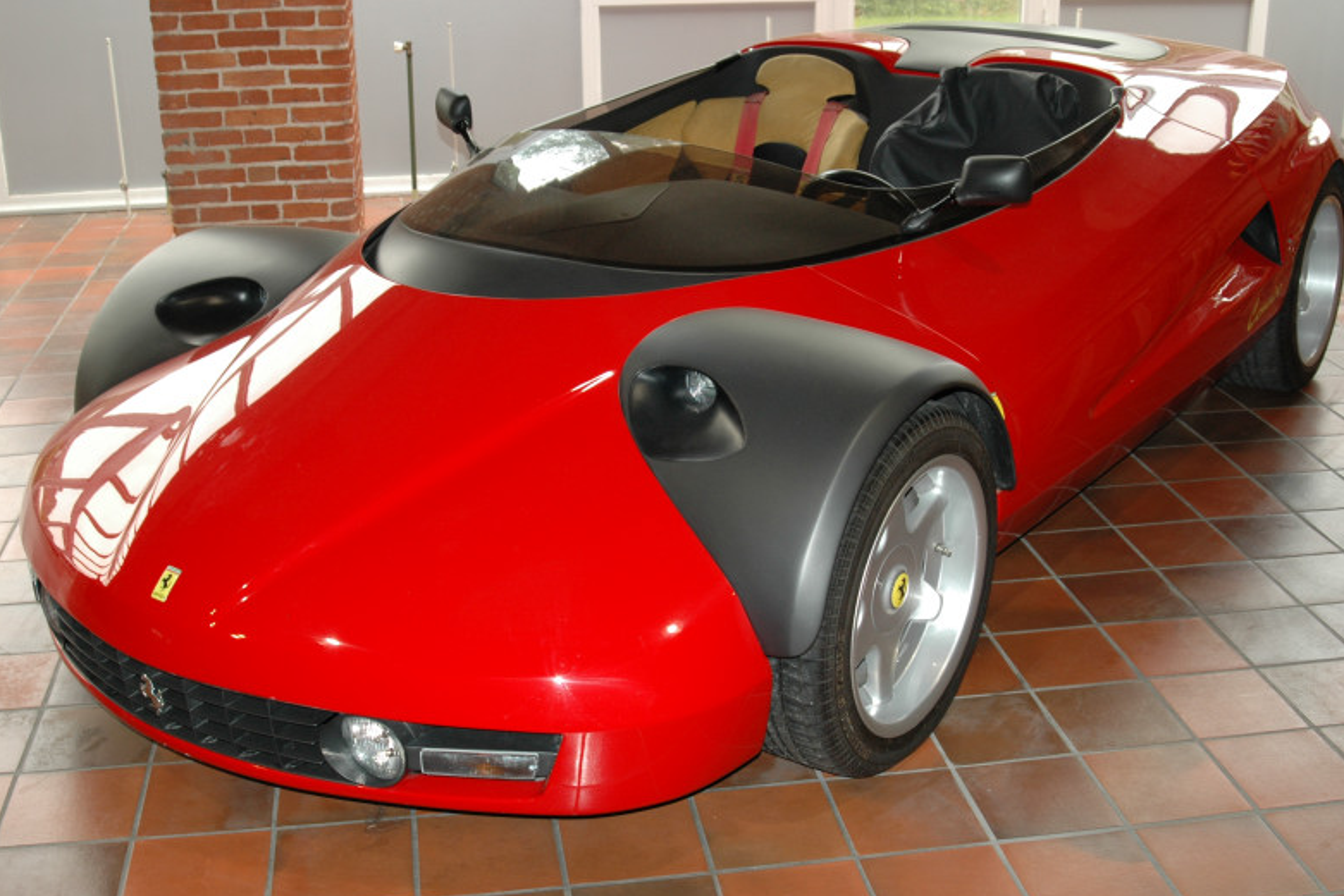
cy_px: 452
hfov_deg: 45.4
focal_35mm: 43
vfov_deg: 31.2
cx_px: 683
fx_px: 1606
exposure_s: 1/60
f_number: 5.6
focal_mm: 28
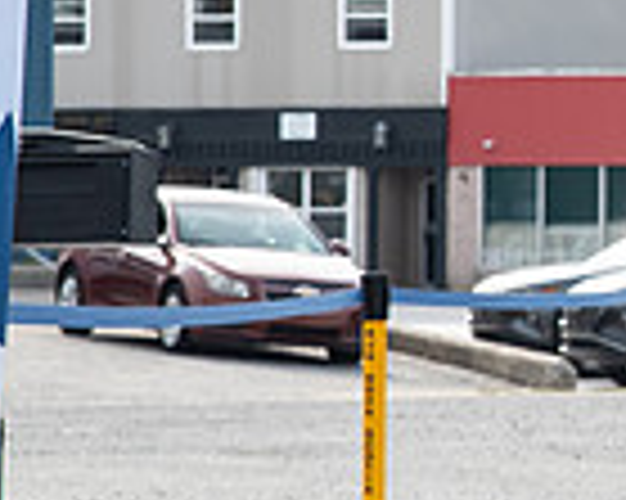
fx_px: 4499
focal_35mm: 243
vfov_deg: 6.4
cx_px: 1410
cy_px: 85
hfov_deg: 7.5
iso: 800
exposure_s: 1/2500
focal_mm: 56
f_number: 4
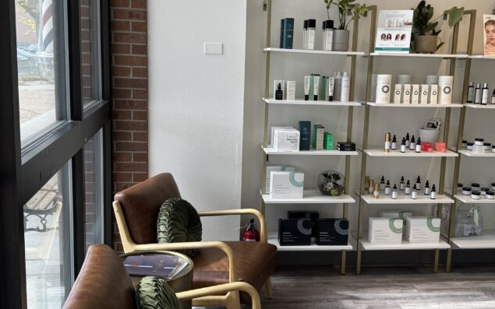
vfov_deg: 31.3
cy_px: 159
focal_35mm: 41
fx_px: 553
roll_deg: -3.1
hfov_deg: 48.1
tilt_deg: -5.4
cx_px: 275
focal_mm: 6.76
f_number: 1.78
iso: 80
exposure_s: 1/392
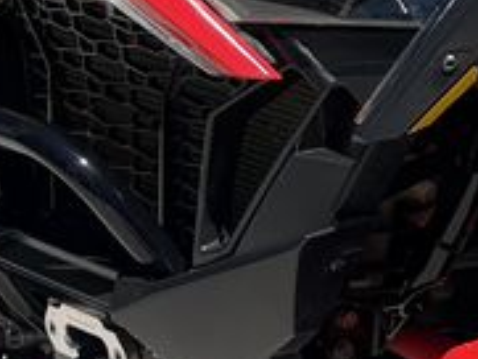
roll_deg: -2.7
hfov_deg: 10.9
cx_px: 848
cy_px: -66
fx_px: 2349
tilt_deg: -10.7
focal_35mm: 170
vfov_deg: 8.6
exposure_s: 1/4673
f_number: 1.78
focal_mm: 6.76
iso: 80
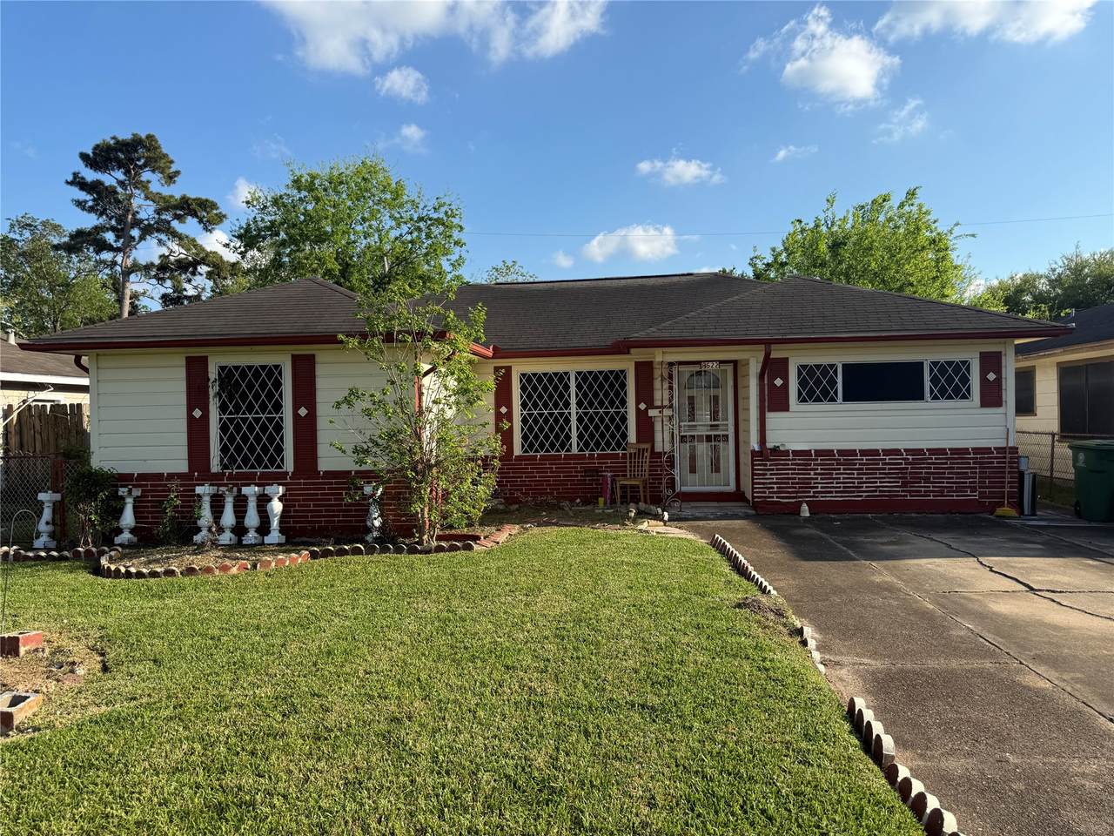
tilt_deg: -1.6
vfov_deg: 56.8
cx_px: 557
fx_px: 772
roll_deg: +0.4
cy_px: 418
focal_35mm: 24
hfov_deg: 71.6
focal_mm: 6.76
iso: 80
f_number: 1.78
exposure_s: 1/3425
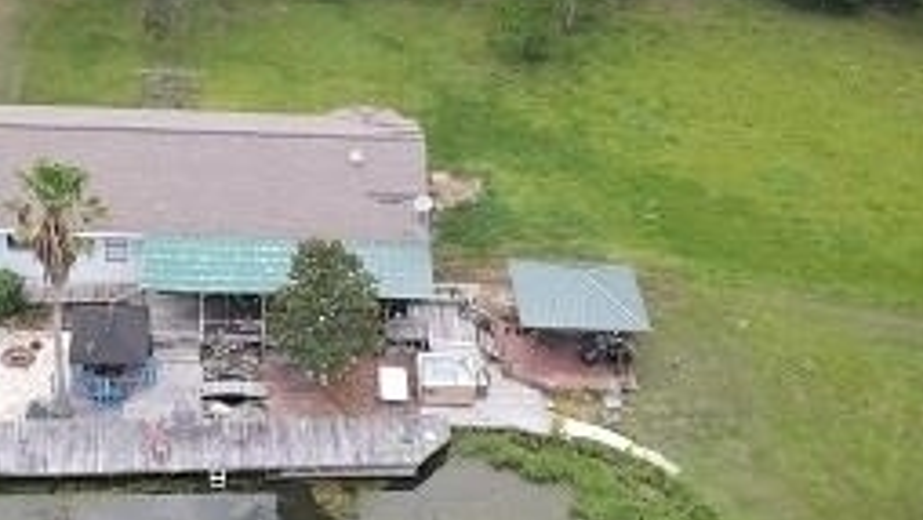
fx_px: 1616
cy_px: 385
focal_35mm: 66
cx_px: 171
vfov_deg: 18.2
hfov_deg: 31.0
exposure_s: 1/160
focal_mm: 4.5
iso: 100
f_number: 2.8
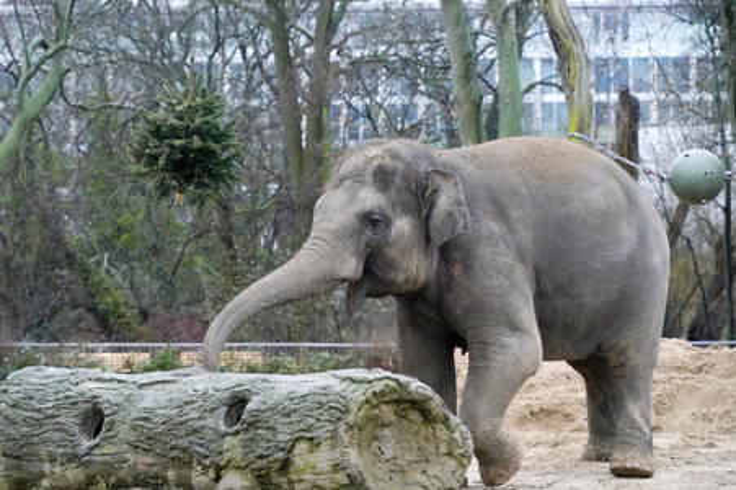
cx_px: 368
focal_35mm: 136
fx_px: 2778
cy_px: 245
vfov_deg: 10.1
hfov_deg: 15.1
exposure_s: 1/640
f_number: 6.3
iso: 3200
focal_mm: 136
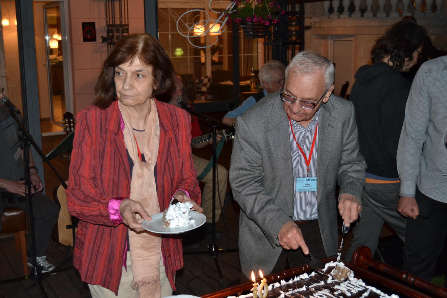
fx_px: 577
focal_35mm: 46
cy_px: 149
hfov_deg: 42.3
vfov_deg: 28.9
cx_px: 224
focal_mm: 31
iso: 800
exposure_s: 1/60
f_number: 4.2
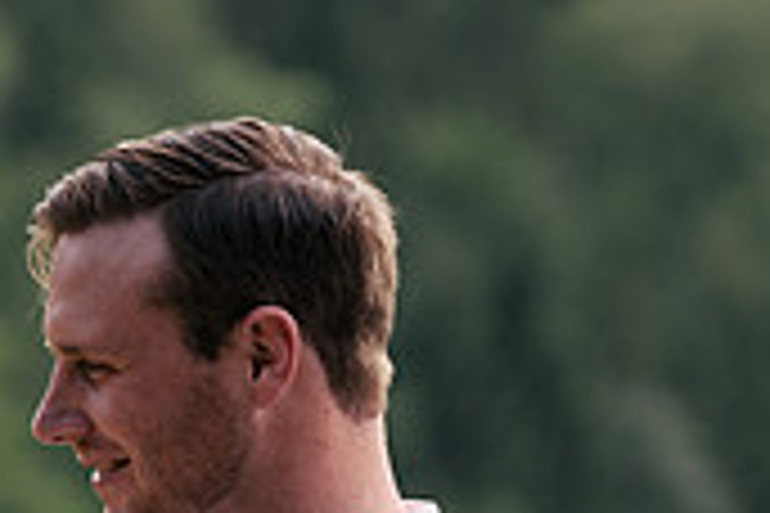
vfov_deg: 2.1
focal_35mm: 644
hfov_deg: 3.2
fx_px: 13773
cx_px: -36
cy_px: 855
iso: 320
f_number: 6.3
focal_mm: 190
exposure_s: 1/200
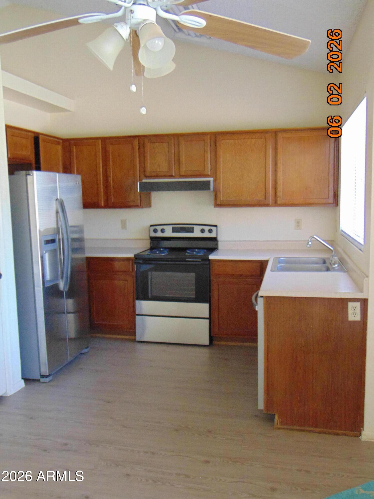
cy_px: 250
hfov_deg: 42.9
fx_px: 475
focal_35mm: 33
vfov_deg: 55.4
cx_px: 187
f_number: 3.2
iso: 400
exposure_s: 1/30
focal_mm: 5.8
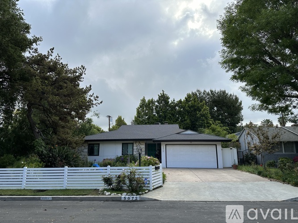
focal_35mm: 24
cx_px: 149
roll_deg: +0.8
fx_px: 207
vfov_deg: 56.8
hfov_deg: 71.6
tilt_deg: +11.2
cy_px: 112
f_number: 1.78
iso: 80
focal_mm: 6.86
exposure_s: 1/2809
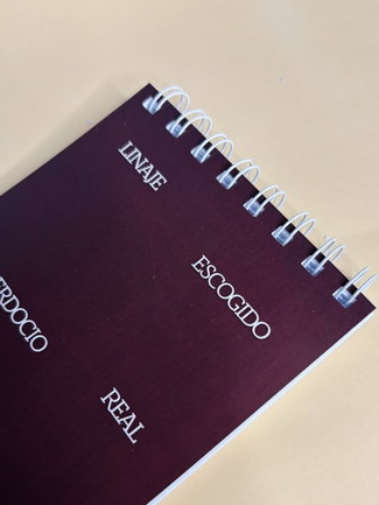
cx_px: 182
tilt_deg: -69.8
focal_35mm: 32
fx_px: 467
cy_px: 297
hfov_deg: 44.2
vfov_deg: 56.5
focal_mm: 5.96
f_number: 1.6
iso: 125
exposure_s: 1/50
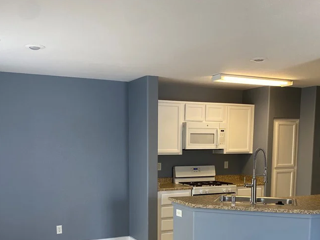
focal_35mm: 41
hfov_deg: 45.8
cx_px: 155
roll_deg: +0.3
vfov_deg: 34.3
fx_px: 379
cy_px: 186
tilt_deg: -7.3
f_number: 1.8
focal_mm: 4.25
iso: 80
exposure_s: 1/120
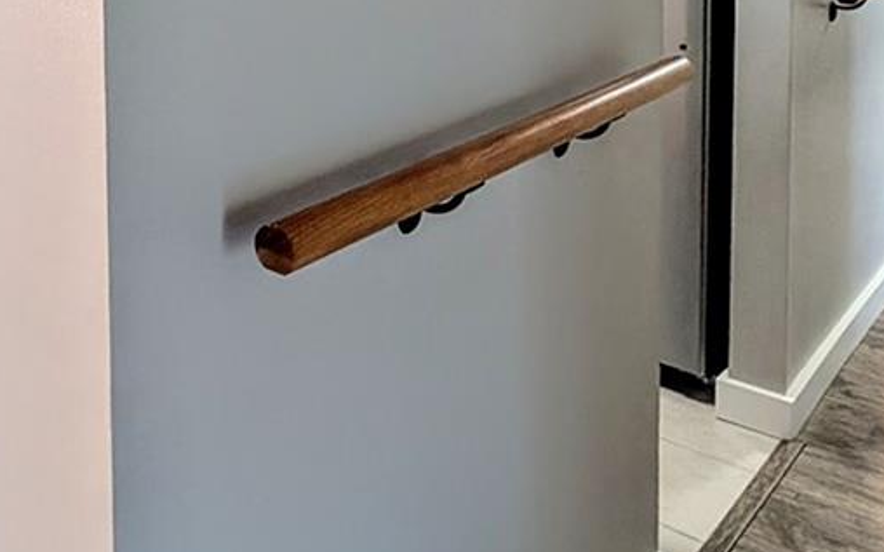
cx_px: 56
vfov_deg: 27.5
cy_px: -134
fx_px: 963
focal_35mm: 40
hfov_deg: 44.0
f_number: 1.7
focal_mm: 2.02
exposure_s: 1/120
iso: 248
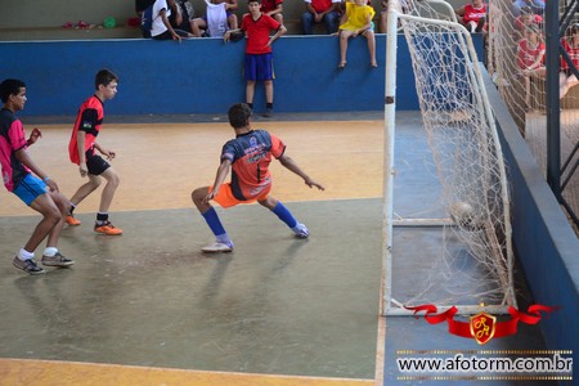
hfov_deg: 23.4
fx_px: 1399
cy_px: 193
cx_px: 290
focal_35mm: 87
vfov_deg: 15.7
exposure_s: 1/400
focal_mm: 58
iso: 800
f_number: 5
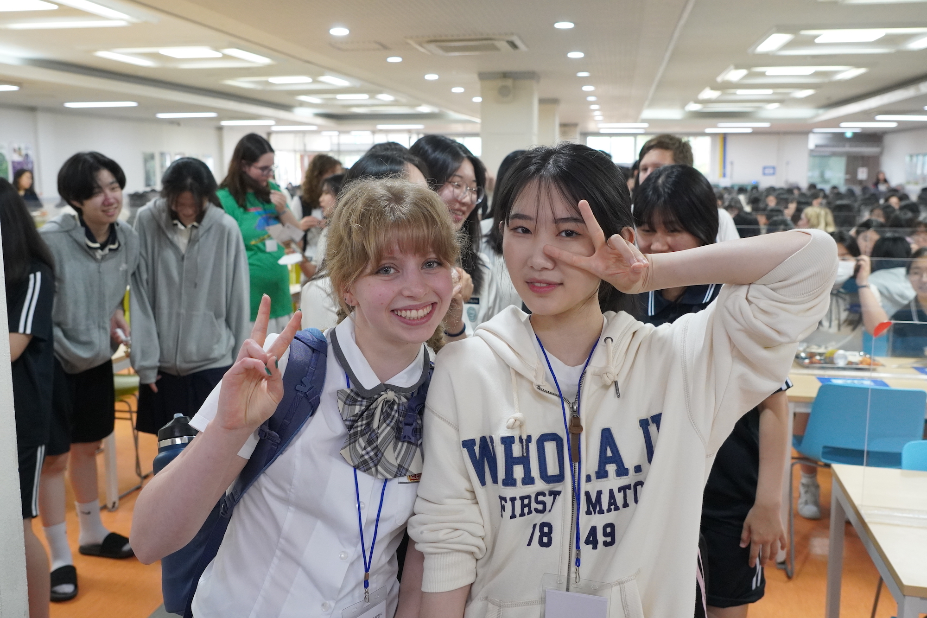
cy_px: 309
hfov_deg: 55.1
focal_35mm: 34
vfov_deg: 38.4
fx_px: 888
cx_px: 464
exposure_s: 1/160
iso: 2000
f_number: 4
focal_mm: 23
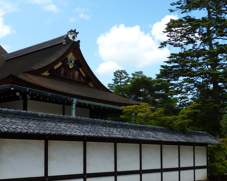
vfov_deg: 30.3
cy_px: 134
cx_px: 138
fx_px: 329
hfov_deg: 37.9
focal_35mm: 49
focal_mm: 4.1
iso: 80
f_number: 4
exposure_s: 1/320
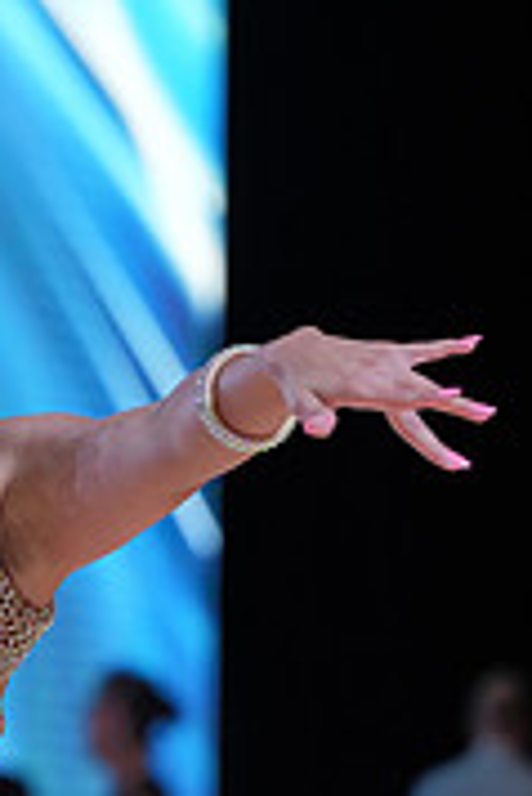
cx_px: -83
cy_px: 1136
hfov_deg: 3.2
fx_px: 9645
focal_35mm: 436
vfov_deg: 4.7
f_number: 4
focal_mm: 134
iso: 640
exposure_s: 1/400
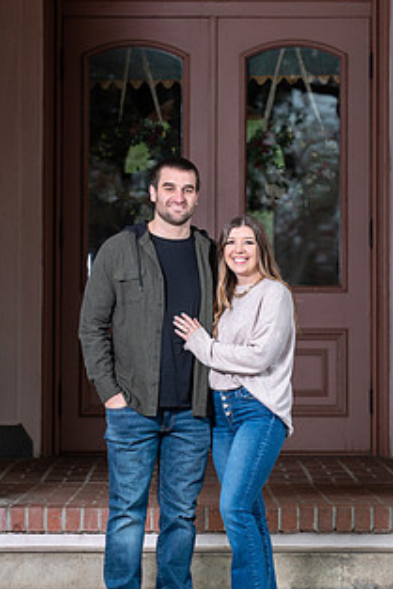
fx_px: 2584
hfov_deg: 8.7
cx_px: 197
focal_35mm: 158
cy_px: 284
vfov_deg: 13.0
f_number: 4
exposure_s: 1/60
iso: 200
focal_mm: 110
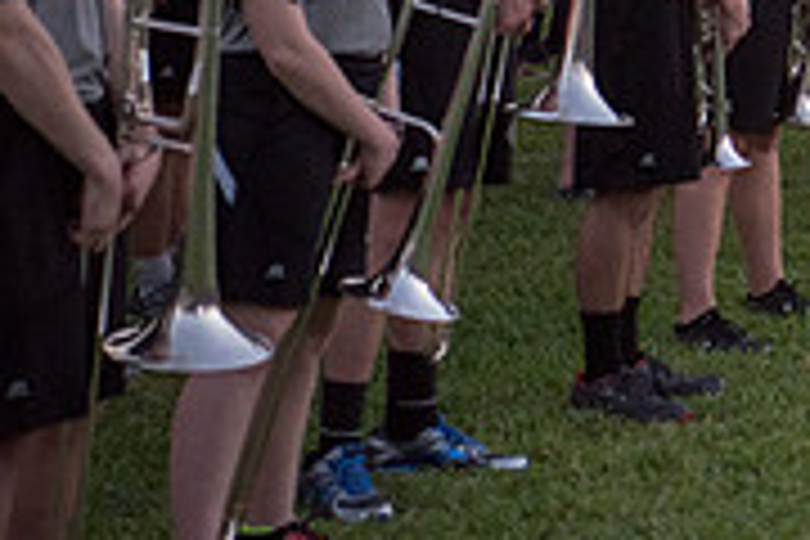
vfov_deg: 6.0
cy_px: -272
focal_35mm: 226
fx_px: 5085
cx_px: 1287
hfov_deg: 8.8
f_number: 3.2
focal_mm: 70
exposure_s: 1/1000
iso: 2000
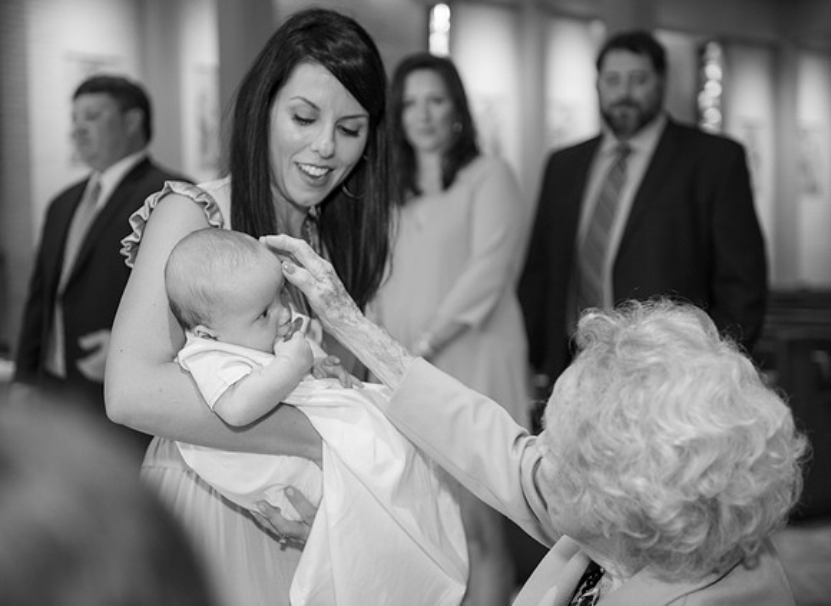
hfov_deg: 36.2
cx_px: 386
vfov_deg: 26.8
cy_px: 301
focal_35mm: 53
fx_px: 1271
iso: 1000
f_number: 2.8
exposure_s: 1/100
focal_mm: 50
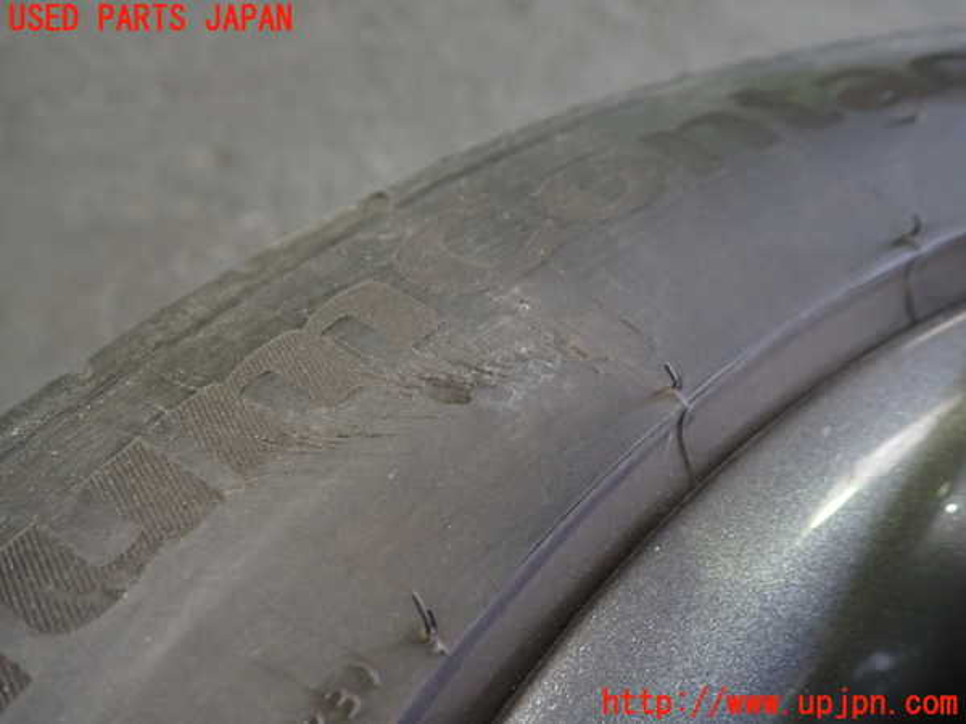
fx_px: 837
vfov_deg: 46.8
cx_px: 483
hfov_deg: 60.0
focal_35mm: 30
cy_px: 362
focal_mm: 5.4
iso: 250
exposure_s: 1/30
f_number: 2.3
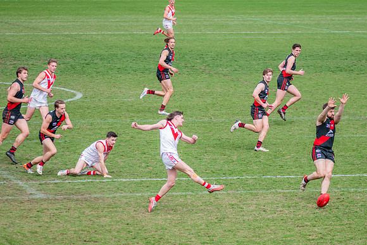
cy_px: 147
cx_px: 220
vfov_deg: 4.4
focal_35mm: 312
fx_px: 3182
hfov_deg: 6.6
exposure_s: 1/1600
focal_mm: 260
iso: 800
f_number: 7.1
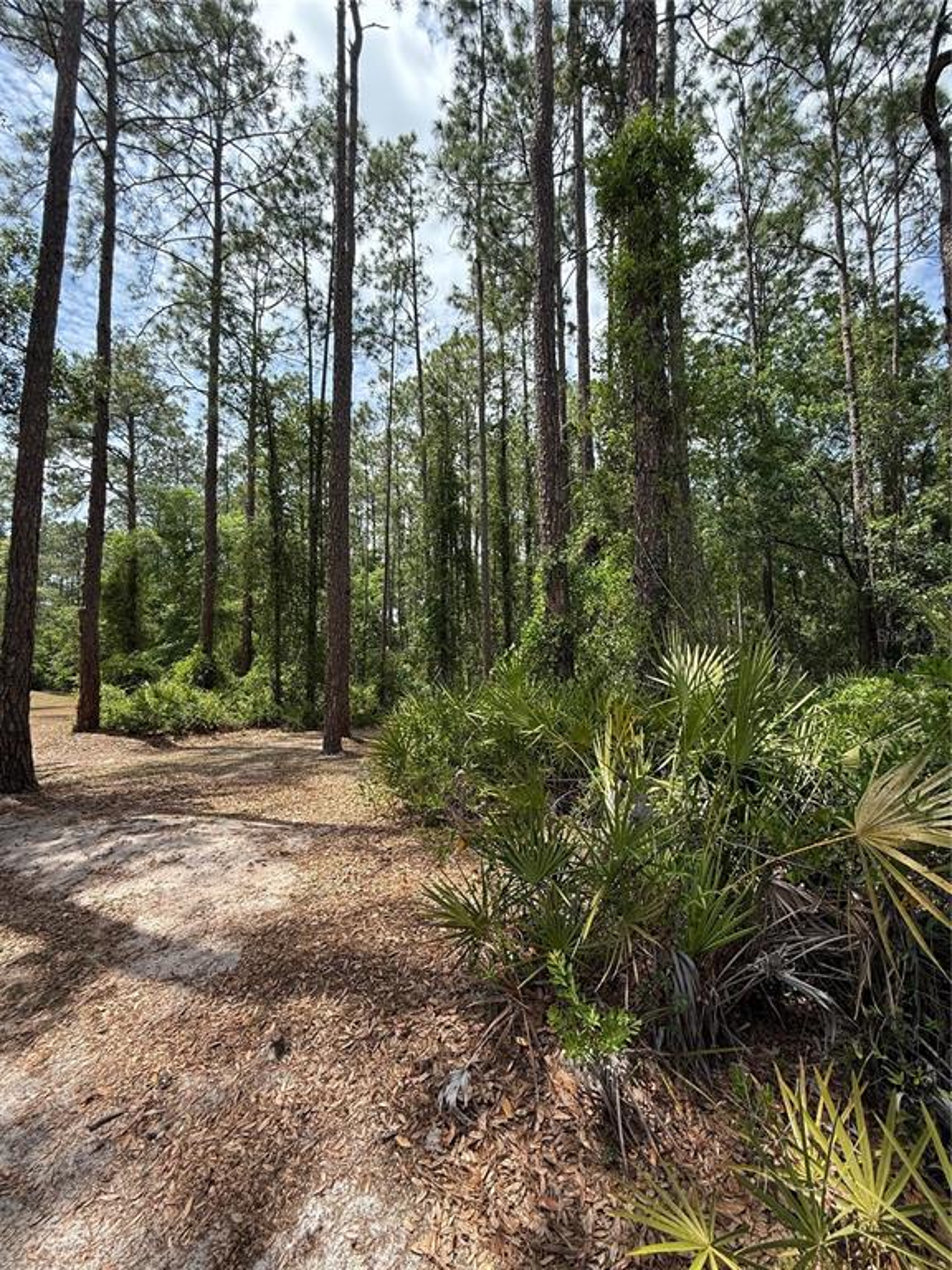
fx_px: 513
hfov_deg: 85.7
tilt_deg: +4.8
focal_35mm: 14
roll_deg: +0.1
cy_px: 635
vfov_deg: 102.1
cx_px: 476
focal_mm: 2.22
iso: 64
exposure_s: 1/779
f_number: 2.2
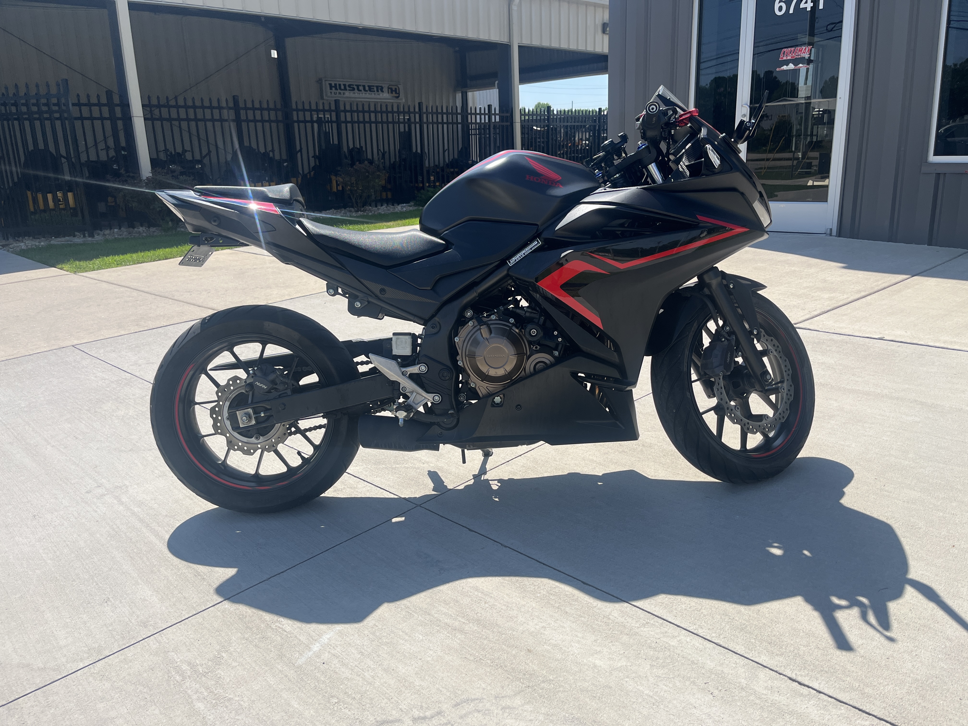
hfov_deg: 67.3
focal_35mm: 26
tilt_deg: -15.6
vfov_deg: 53.1
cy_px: 363
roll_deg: +2.2
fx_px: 727
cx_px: 484
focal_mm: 5.1
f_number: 1.6
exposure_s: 1/3745
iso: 50
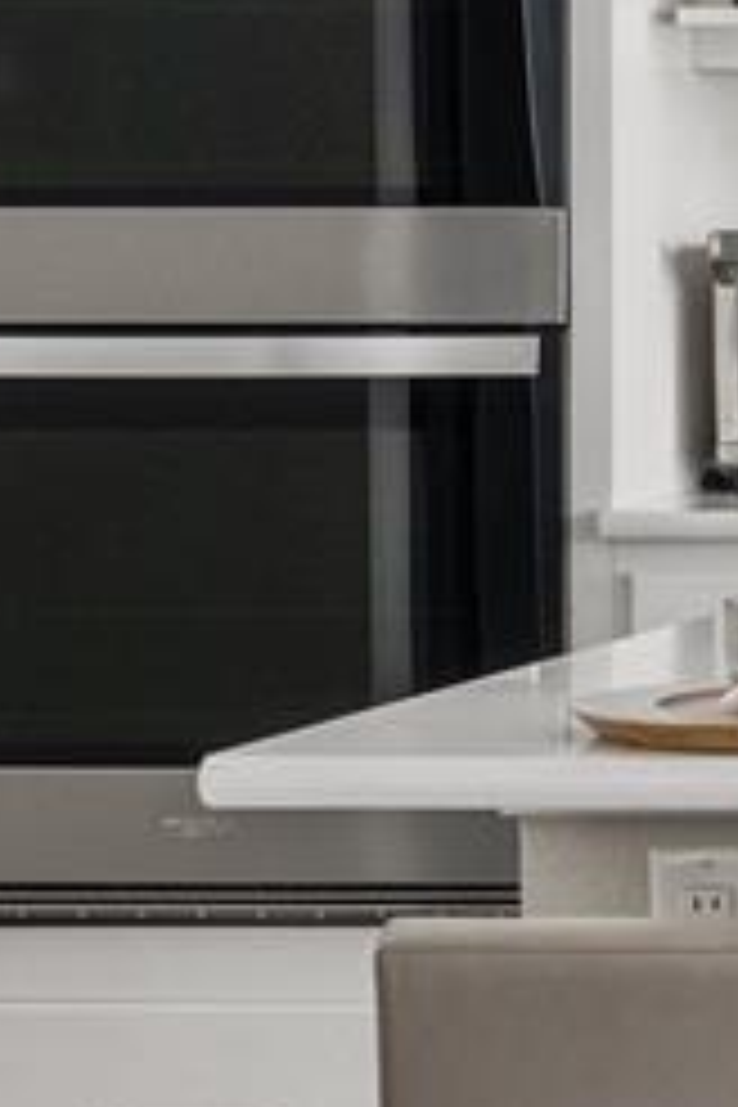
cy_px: 256
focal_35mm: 162
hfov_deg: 7.5
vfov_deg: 12.6
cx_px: 2160
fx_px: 4981
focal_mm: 26
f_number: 8
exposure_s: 1/20
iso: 500
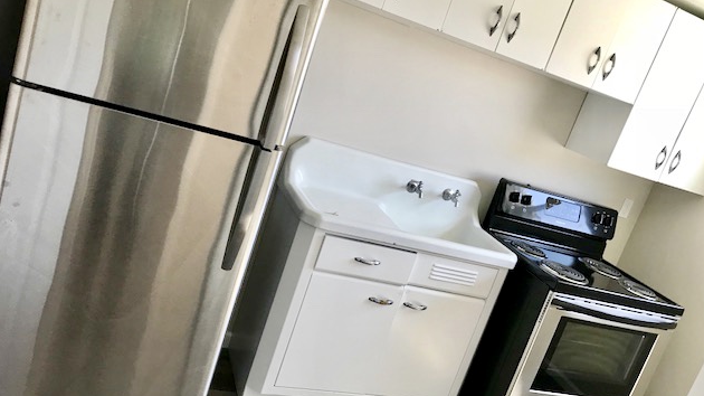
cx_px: 356
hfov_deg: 62.6
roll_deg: -19.5
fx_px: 579
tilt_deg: -13.2
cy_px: 195
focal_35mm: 31
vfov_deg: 37.7
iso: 25
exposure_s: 1/40
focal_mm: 3.99
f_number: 1.8
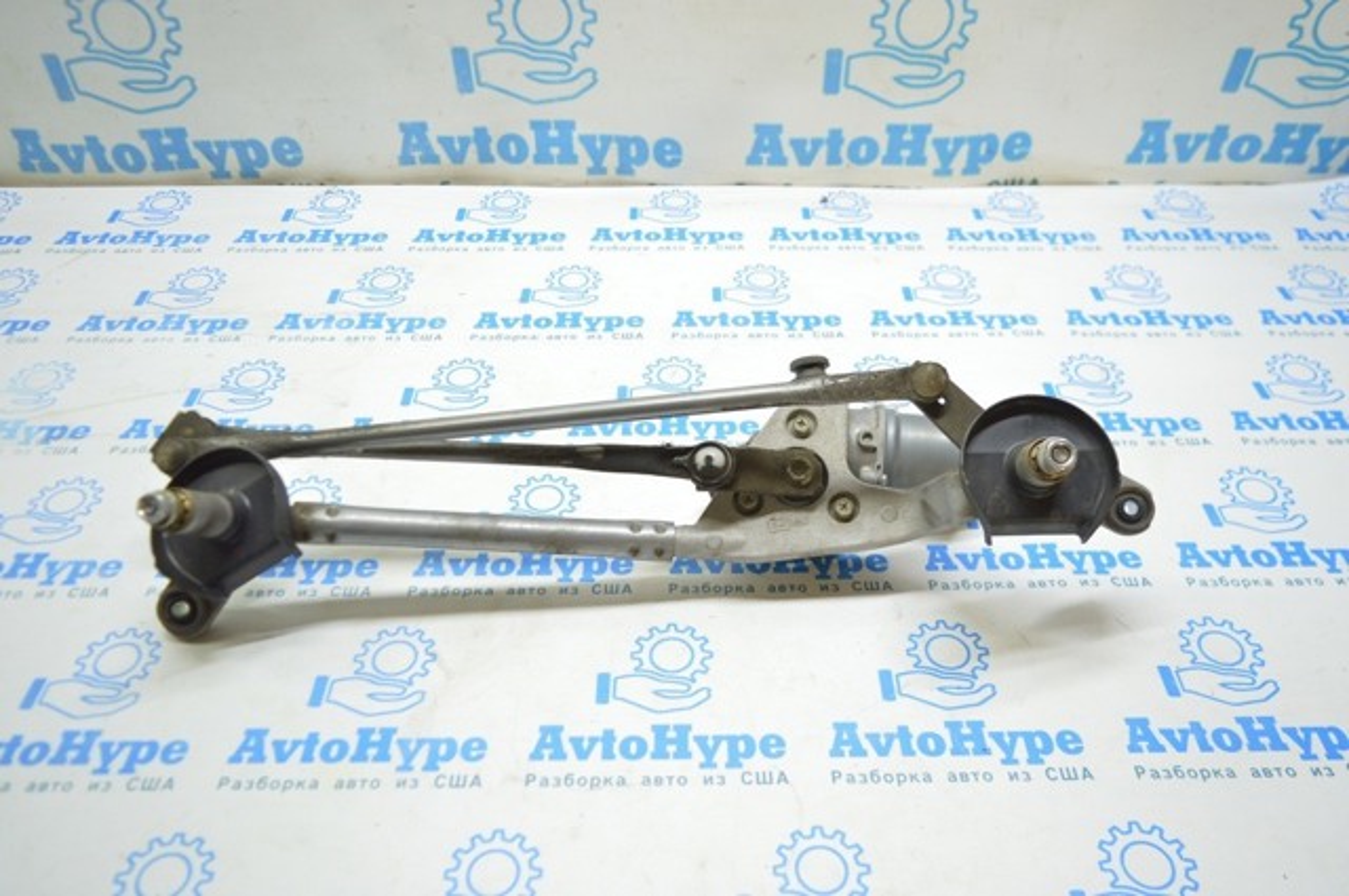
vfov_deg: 47.8
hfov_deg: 67.4
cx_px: 674
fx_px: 1010
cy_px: 448
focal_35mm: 27
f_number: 3.5
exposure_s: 1/40
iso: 400
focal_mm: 18
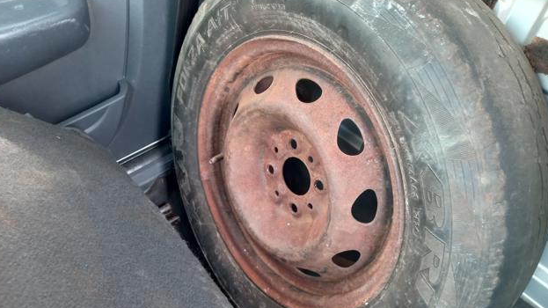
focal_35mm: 28
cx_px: 271
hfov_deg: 67.9
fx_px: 407
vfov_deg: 41.4
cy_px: 164
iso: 200
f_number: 2
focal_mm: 4.6
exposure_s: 1/60
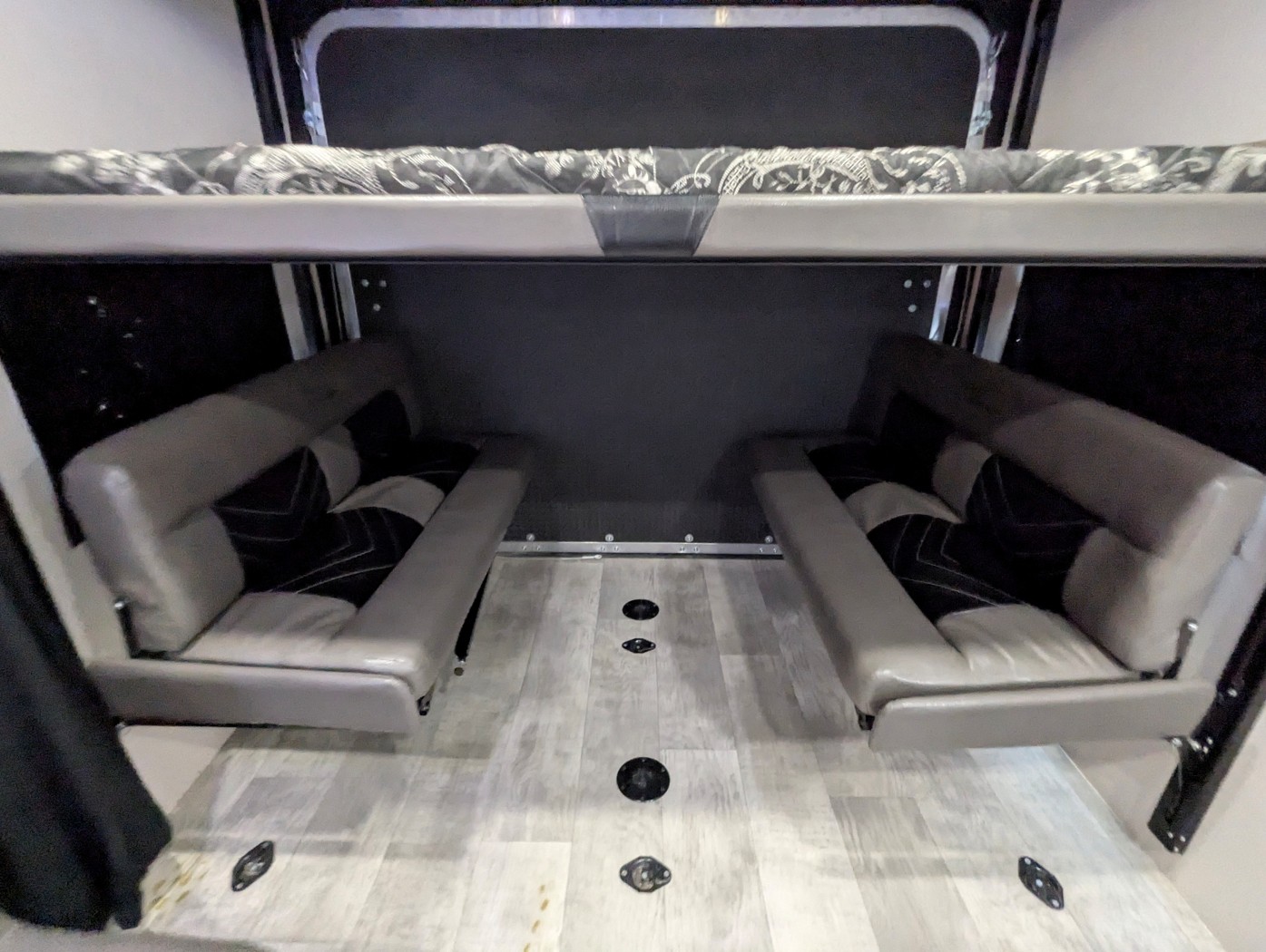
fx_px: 586
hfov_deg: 94.4
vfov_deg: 78.2
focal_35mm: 16
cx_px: 633
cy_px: 476
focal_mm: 2.35
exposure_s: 1/23.8
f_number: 2.2
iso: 1098
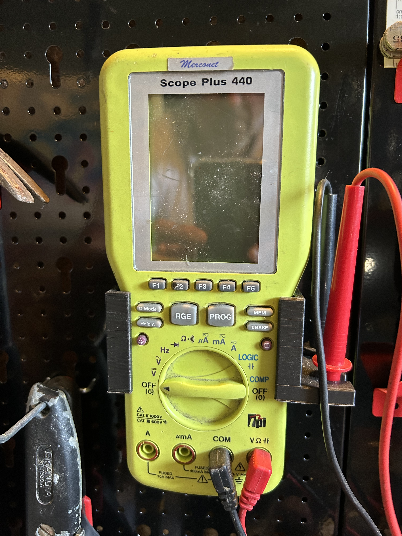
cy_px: 268
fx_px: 403
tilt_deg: -7.7
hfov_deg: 53.1
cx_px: 201
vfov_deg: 67.3
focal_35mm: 26
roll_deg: +0.7
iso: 320
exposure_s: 1/50
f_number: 1.5
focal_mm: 5.7
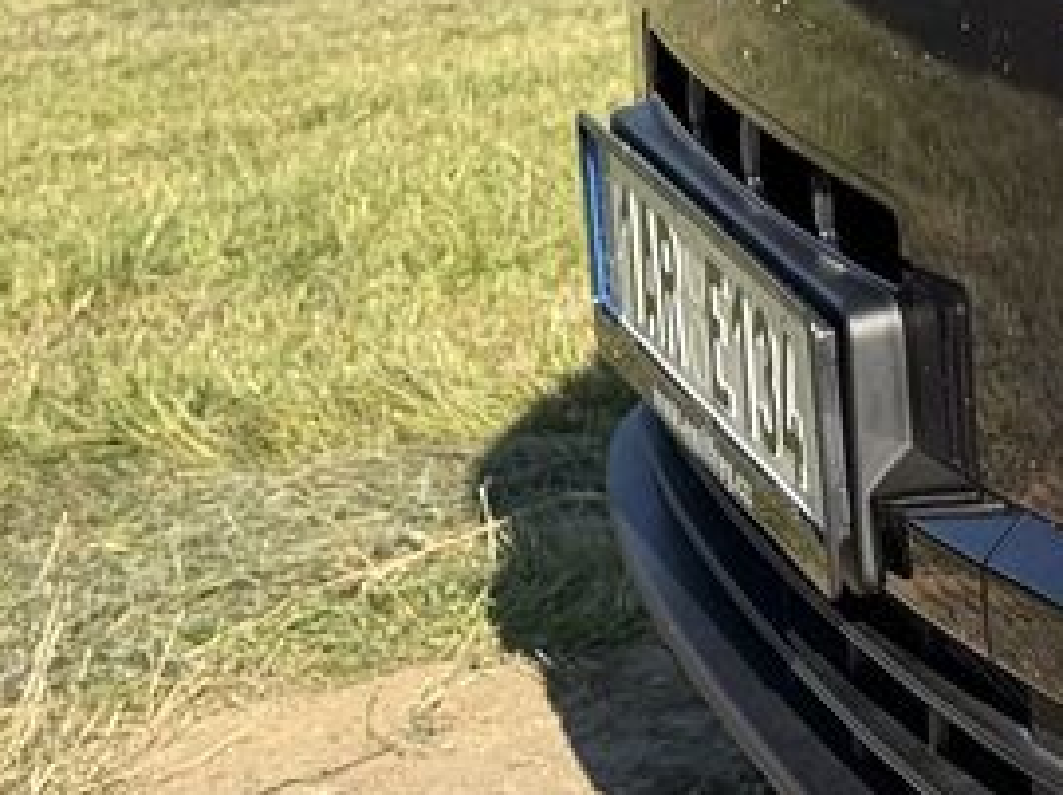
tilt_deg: -9.2
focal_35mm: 152
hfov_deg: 12.6
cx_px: 1346
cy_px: -262
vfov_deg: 9.6
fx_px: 4664
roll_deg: +1.4
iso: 64
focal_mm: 6.76
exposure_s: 1/2577
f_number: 1.78
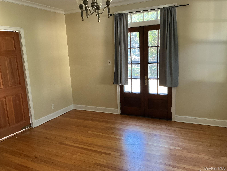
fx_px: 190
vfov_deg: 48.2
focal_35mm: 29
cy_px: 86
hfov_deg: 61.7
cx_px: 114
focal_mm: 3
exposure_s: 1/60
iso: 160
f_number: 1.8
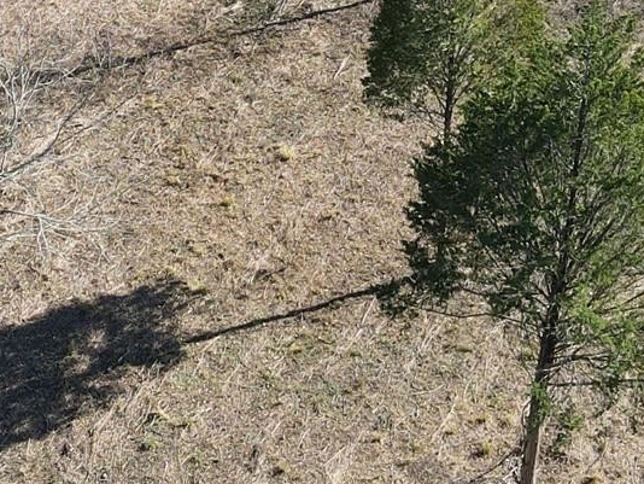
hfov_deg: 21.3
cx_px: 304
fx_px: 1712
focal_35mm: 92
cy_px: 48
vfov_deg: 15.9
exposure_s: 1/240
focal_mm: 4.5
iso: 100
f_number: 2.8
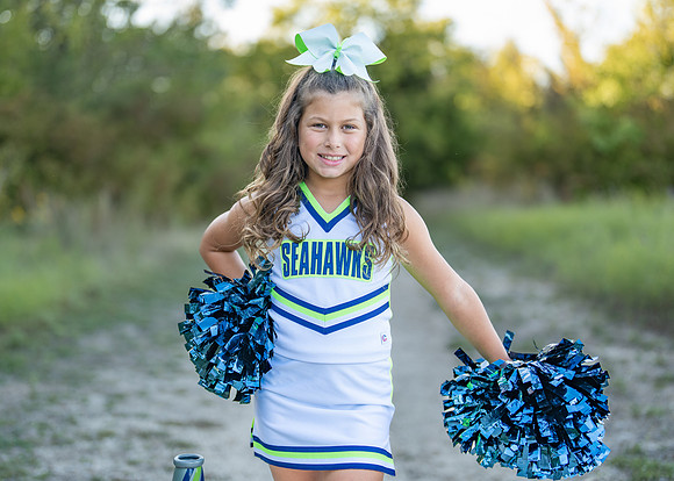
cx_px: 302
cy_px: 253
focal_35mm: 56
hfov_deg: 35.1
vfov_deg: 25.5
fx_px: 1064
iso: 100
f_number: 1.2
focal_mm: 50
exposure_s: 1/640
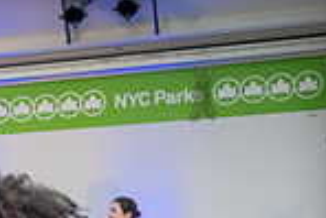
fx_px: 1251
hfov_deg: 13.6
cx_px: -225
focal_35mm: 138
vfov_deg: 9.5
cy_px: 402
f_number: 4.5
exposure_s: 1/500
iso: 1600
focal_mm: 35
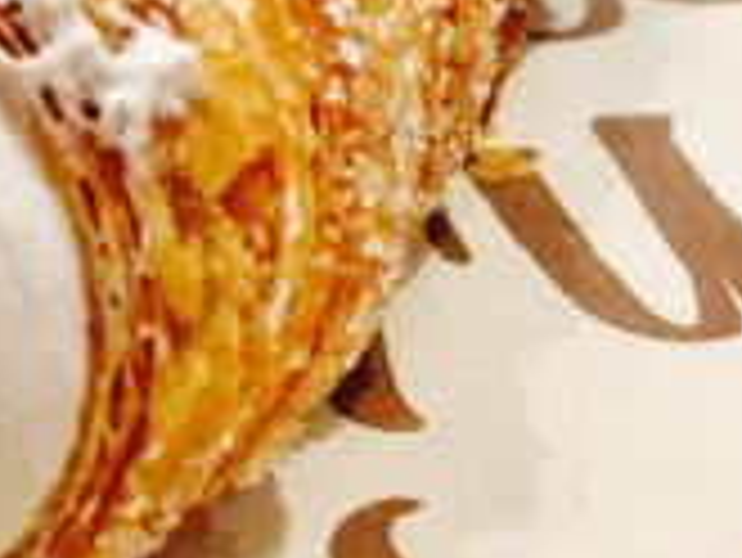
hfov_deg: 14.3
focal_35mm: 123
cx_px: -562
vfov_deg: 12.1
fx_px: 2638
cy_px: 200
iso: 25
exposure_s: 1/50
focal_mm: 4.15
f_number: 2.2
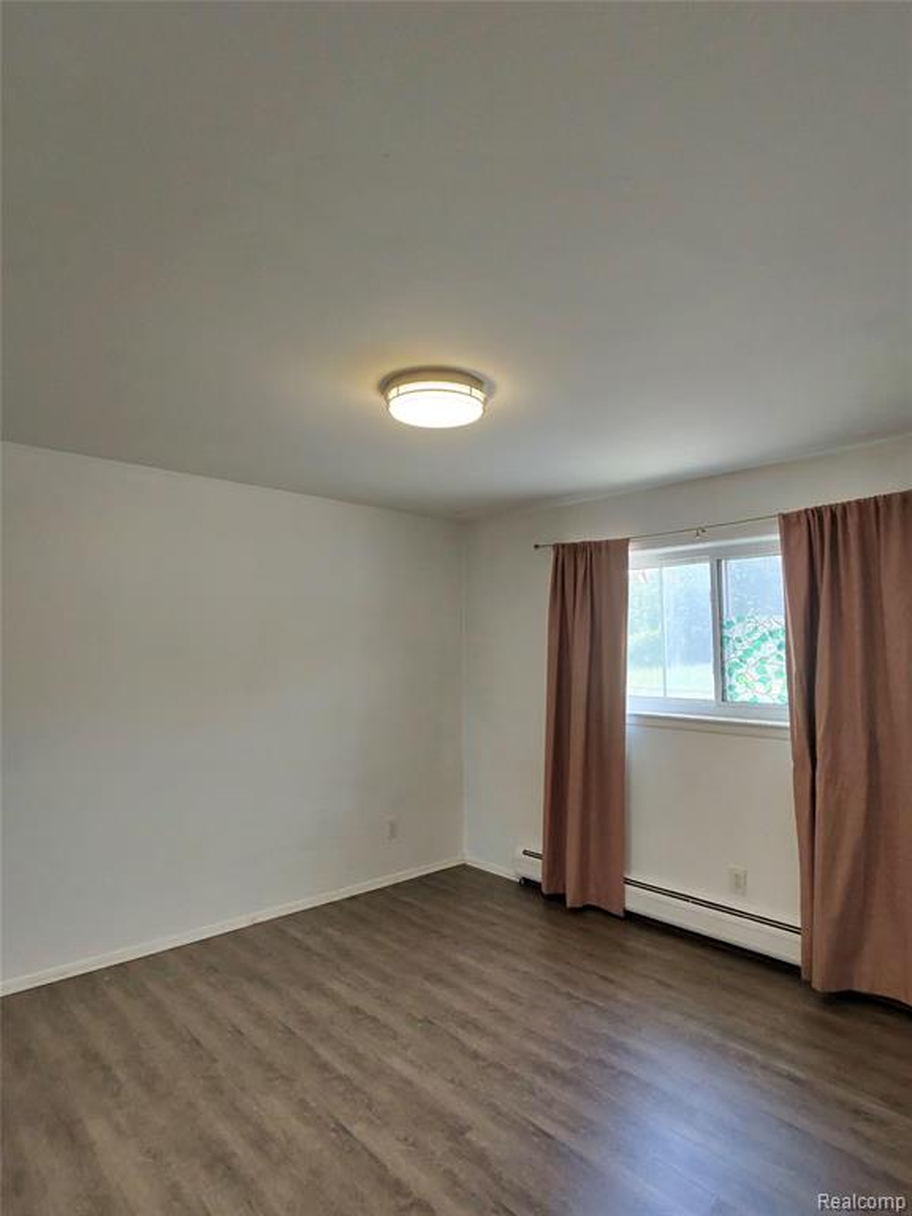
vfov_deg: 106.2
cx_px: 456
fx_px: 457
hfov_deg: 89.9
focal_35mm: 13
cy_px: 608
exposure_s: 1/59.9
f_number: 2.2
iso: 63
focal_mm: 2.24
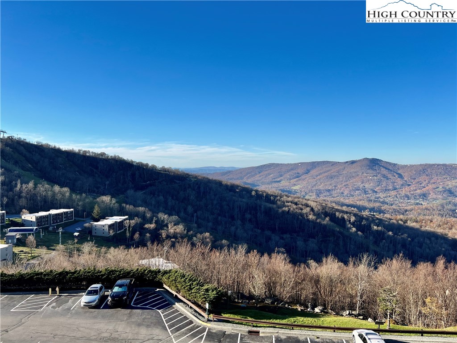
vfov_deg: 53.1
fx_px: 343
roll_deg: +0.3
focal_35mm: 26
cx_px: 228
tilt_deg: -1.1
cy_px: 172
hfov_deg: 67.3
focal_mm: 5.7
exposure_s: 1/2841
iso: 50
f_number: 1.5
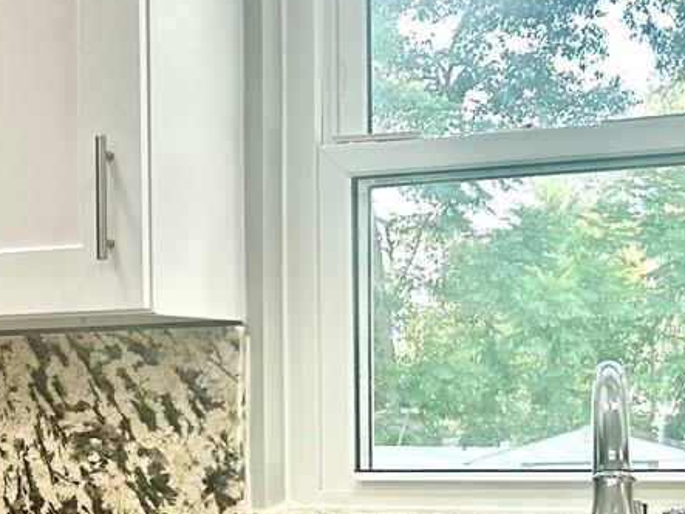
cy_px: 488
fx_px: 1860
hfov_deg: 19.9
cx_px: -71
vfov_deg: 15.5
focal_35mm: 94
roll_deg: +1.8
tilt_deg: -2.4
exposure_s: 1/120
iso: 64
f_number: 1.5
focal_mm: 5.7
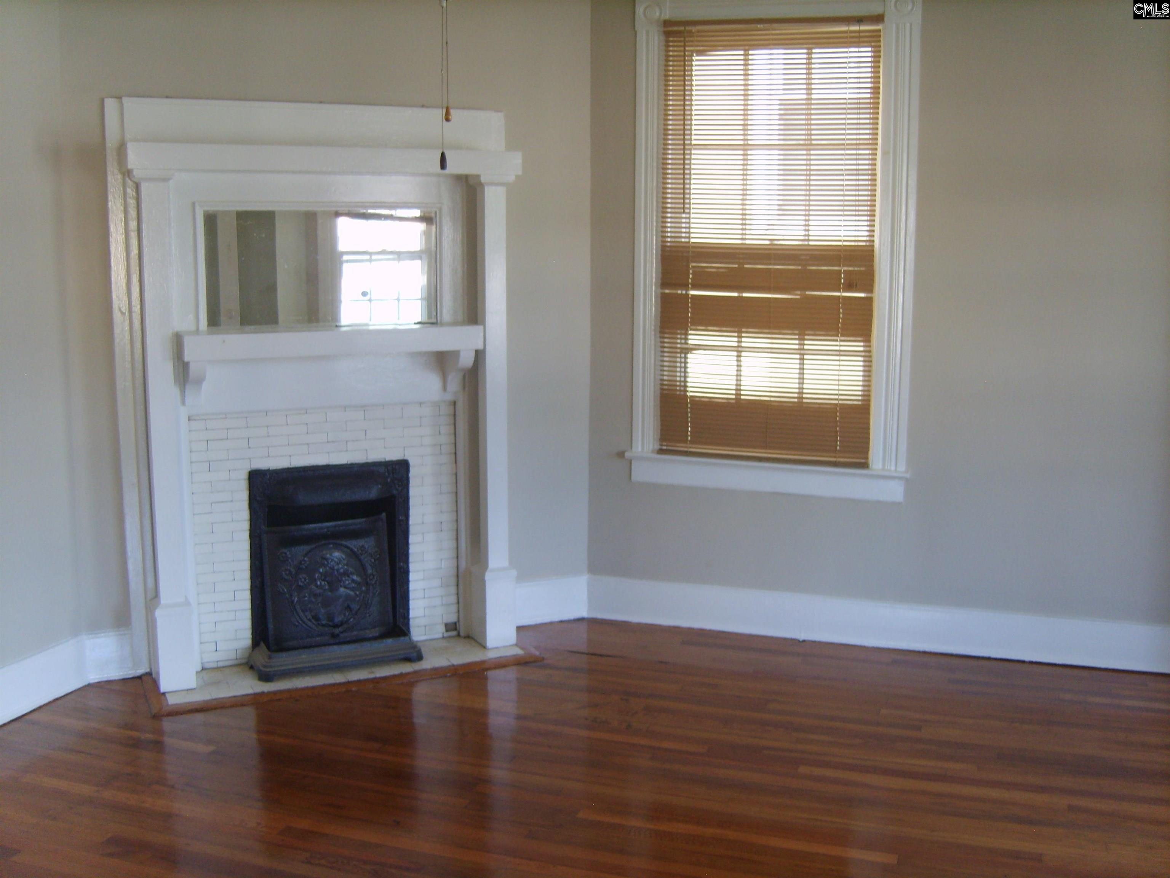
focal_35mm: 35
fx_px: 1183
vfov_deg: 40.7
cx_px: 585
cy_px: 439
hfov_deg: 52.6
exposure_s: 1/30
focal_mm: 7.4
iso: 123
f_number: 2.8
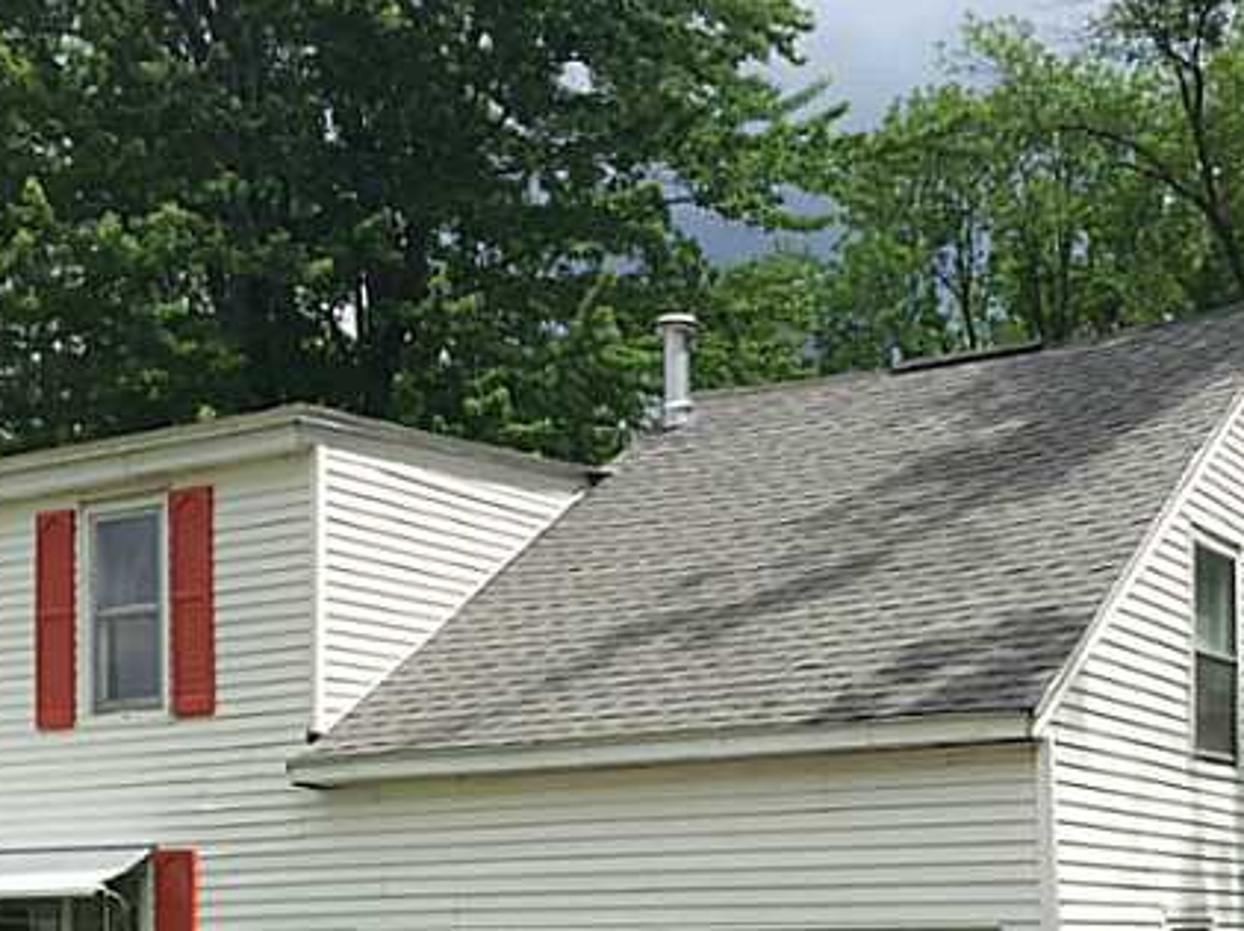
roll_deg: -0.3
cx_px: 710
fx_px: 1975
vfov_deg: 25.5
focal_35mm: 55
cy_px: 875
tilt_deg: +1.7
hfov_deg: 34.9
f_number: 2.2
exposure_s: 1/1582
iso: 32
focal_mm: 4.15
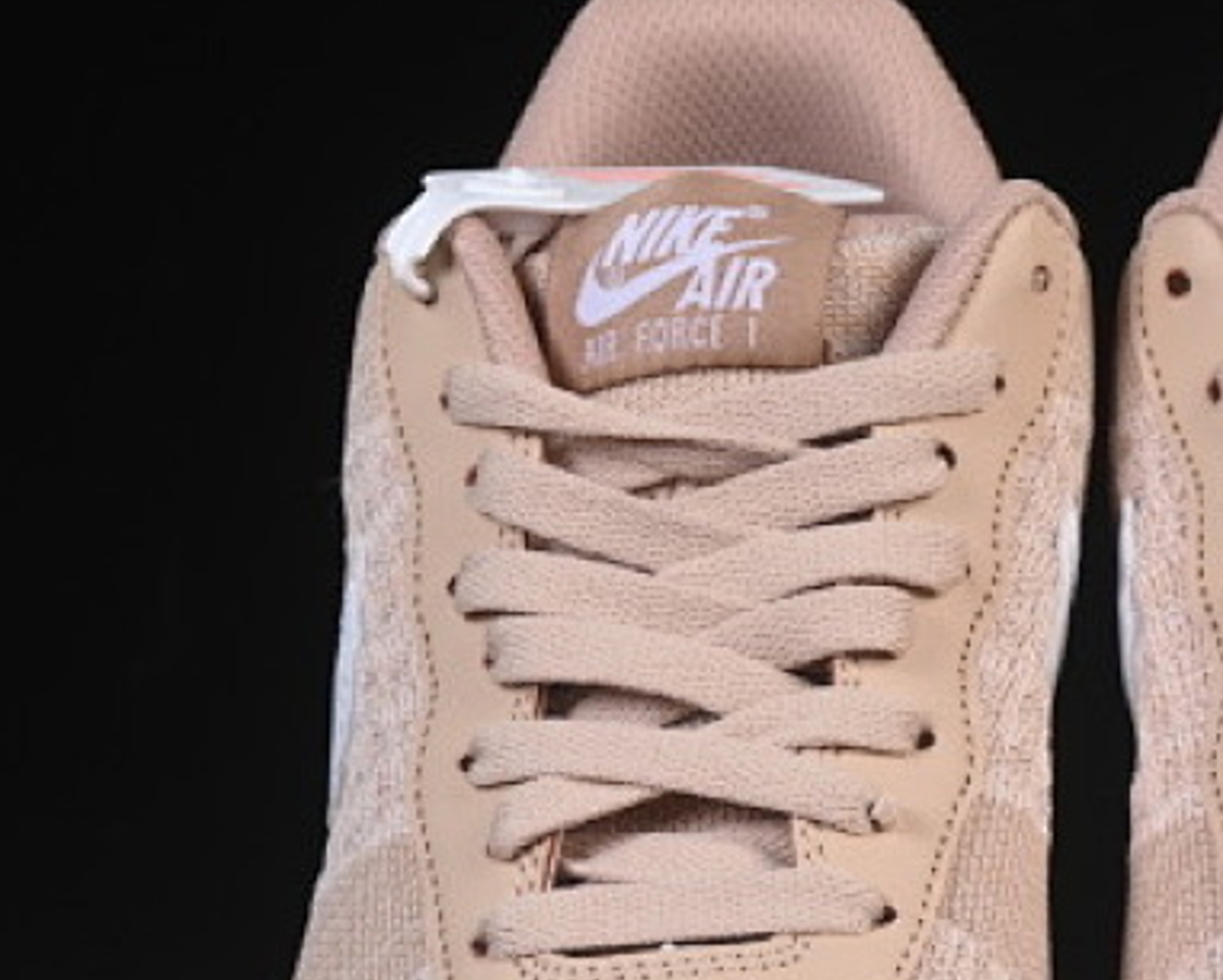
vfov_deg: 7.7
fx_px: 7207
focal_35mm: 199
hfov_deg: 9.7
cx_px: 1057
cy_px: 1086
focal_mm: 50
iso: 160
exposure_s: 1/80
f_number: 8
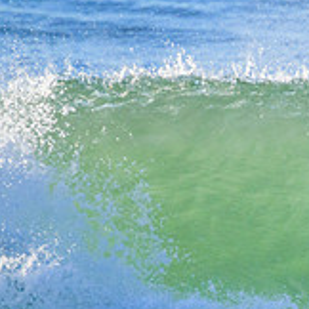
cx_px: 549
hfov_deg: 0.7
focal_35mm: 2438
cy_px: 218
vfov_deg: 0.7
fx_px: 24622
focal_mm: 800
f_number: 11
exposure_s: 1/2000
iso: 1600
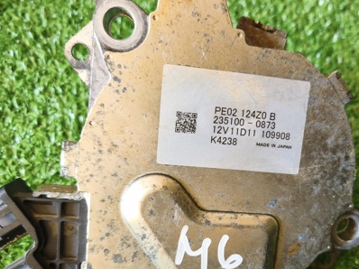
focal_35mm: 37
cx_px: 232
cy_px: 175
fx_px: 383
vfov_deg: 38.3
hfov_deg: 49.5
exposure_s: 1/50
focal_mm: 5.35
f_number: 1.7
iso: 320
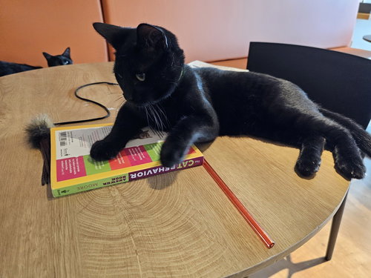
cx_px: 186
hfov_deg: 73.9
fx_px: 247
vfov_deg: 58.9
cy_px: 139
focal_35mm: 23
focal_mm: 6.3
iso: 800
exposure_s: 1/120
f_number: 1.7
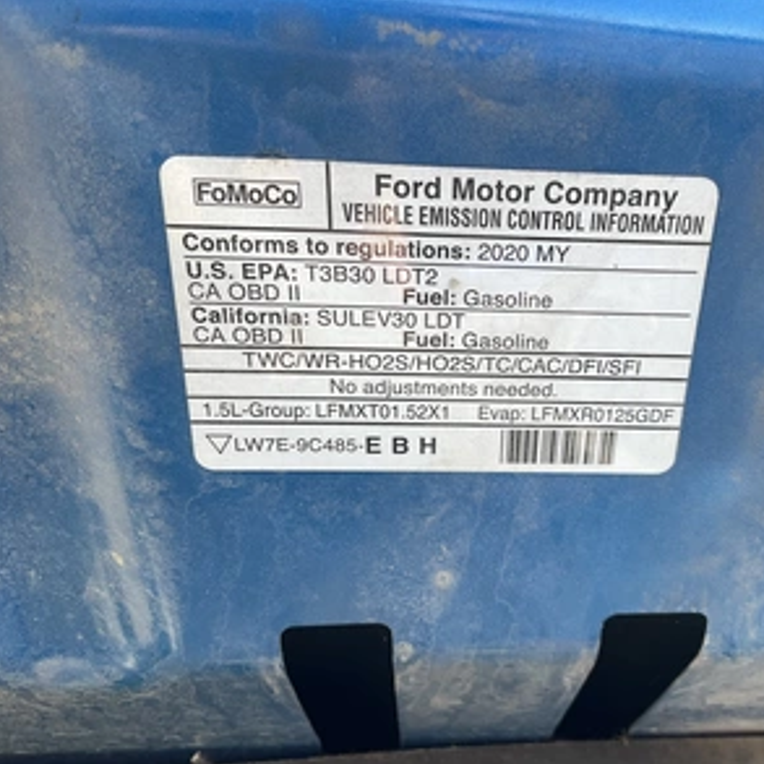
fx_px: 874
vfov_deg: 47.2
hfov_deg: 46.4
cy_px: 389
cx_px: 514
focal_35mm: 35
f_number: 1.8
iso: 20
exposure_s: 1/189
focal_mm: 3
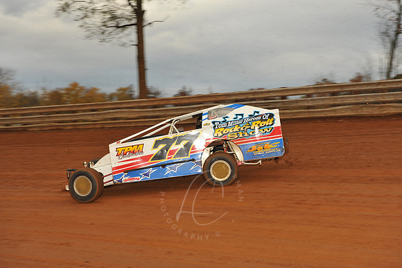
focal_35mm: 70
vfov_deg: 19.4
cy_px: 134
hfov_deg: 28.9
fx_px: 781
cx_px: 201
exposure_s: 1/320
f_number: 7.1
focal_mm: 70
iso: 800
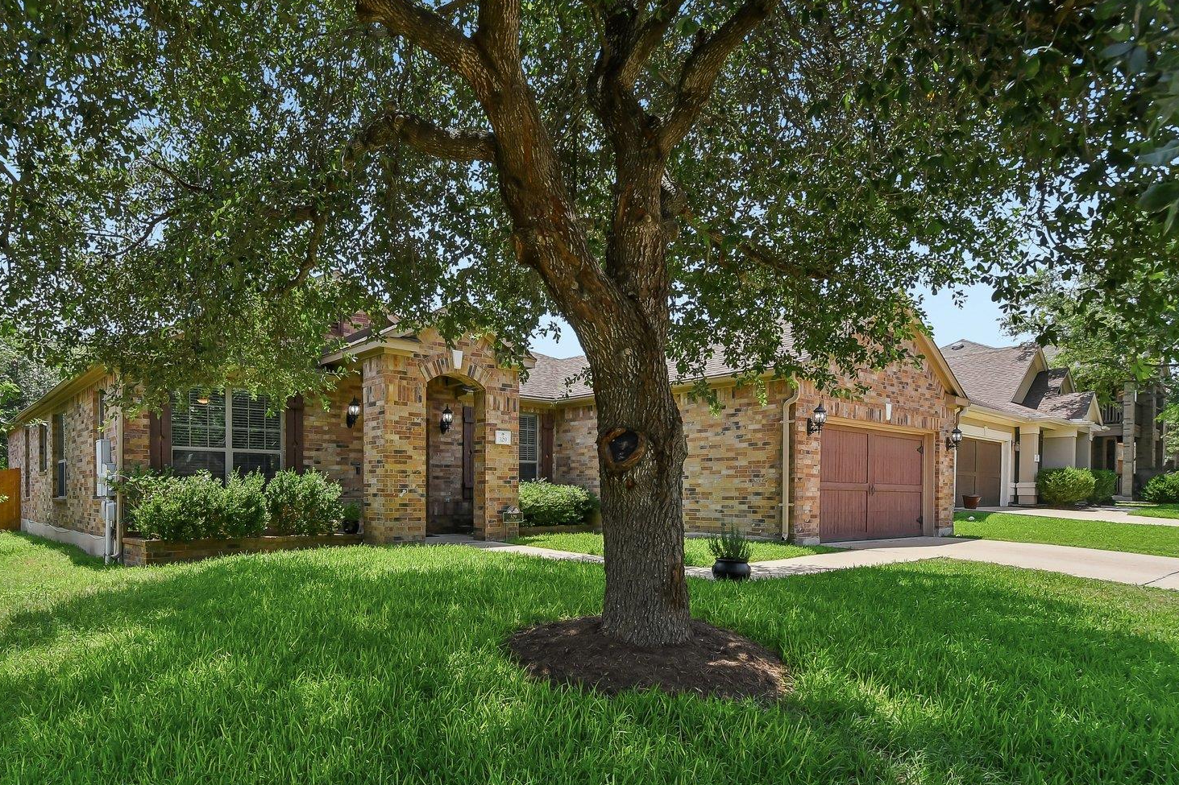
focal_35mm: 21
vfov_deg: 59.2
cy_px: 454
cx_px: 480
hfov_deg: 80.4
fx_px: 688
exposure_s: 1/400
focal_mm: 10
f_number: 8
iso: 400
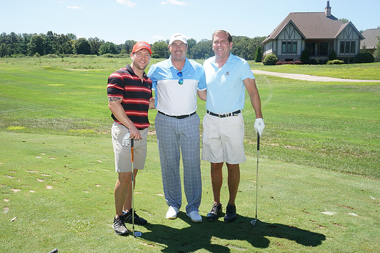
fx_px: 422
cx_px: 190
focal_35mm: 40
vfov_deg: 33.4
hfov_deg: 48.4
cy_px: 126
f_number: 18
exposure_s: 1/200
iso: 800
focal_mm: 40
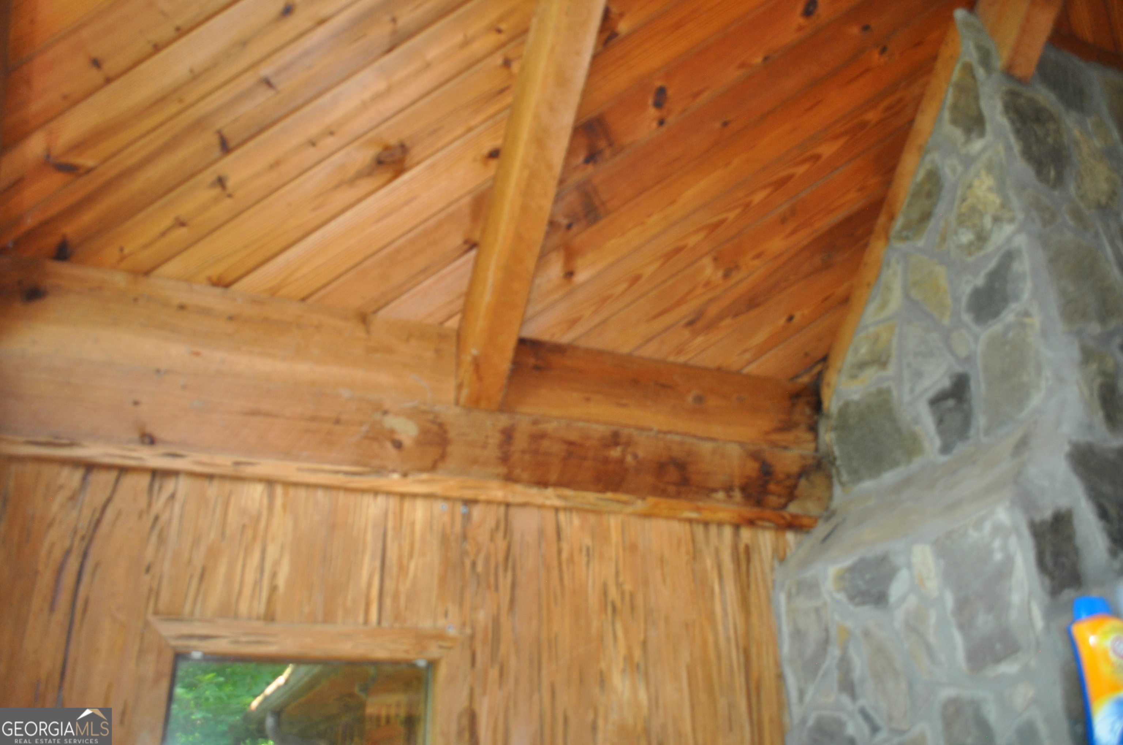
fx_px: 935
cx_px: 562
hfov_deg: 62.0
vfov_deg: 43.5
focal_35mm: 30
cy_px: 372
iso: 800
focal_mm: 20
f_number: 3.8
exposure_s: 1/80
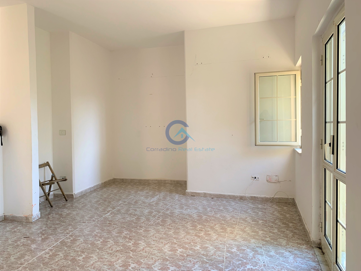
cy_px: 136
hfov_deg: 67.3
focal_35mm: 26
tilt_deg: -0.7
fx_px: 271
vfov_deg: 53.1
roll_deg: +1.4
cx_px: 180
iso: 80
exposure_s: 1/121
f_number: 1.8
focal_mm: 4.25
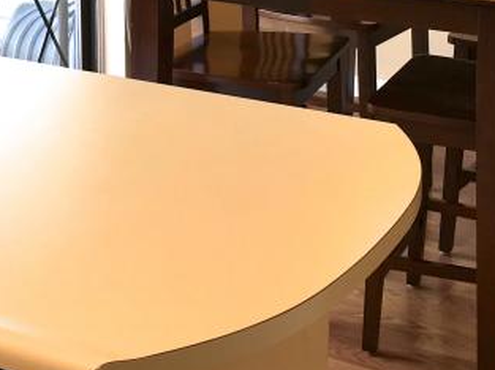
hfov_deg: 20.4
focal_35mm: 95
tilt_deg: -10.1
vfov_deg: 15.0
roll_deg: +0.2
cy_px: -68
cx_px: 85
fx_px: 1357
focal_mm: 4.15
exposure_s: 1/30
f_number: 2.2
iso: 32
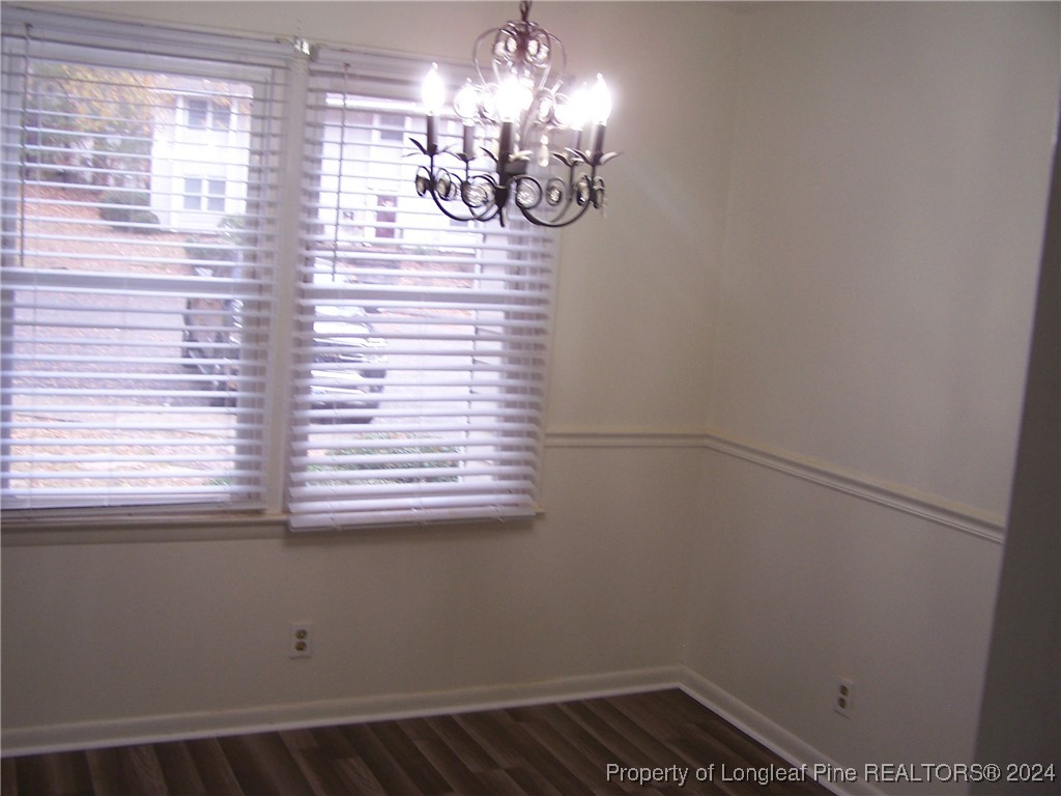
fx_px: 1165
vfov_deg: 37.7
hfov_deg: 49.0
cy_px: 398
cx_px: 530
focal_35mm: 38
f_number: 2.8
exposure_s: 1/30
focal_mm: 6.3
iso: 100
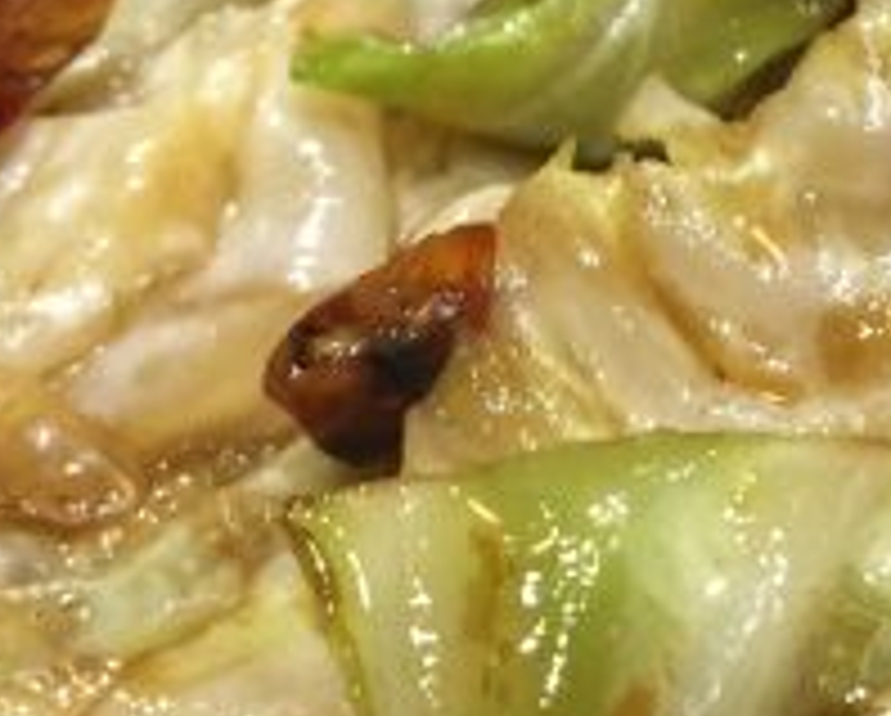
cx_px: 567
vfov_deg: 15.4
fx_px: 2641
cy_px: 299
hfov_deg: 19.1
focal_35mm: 100
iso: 100
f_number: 2.2
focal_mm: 4.15
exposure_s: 1/10
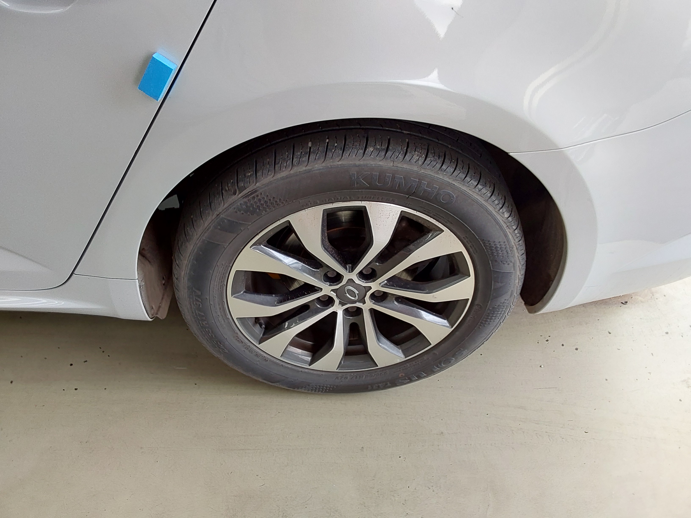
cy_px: 259
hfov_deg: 63.4
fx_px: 559
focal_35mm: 28
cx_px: 346
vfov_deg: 49.7
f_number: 1.9
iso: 50
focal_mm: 2.91
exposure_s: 1/120
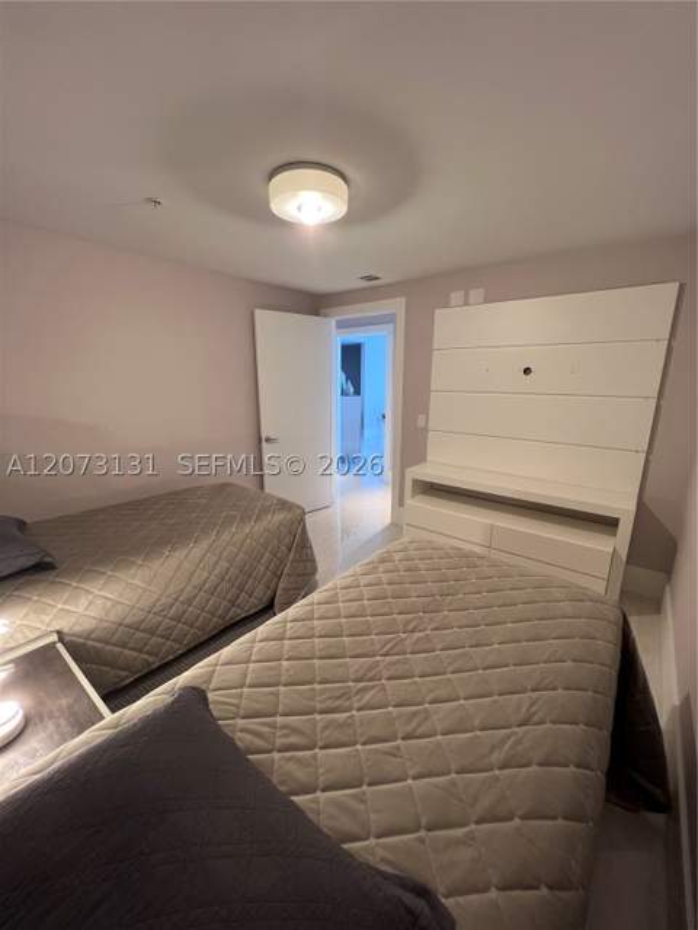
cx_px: 349
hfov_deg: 89.9
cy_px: 465
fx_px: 350
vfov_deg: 106.2
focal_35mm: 13
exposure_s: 1/60
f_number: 1.8
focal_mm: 1.57
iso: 160
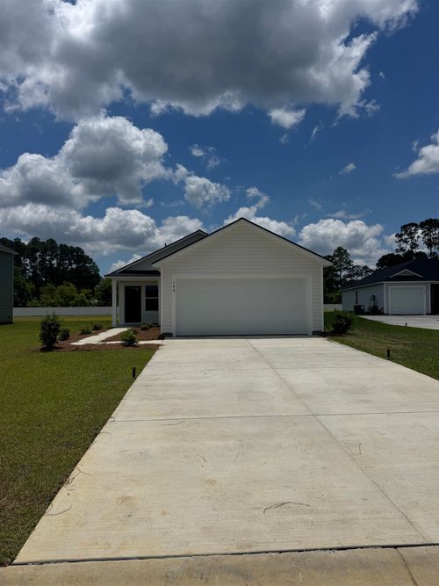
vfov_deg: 71.6
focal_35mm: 24
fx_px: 406
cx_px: 220
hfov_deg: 56.8
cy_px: 293
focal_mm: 6.76
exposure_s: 1/12346
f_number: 1.78
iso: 64
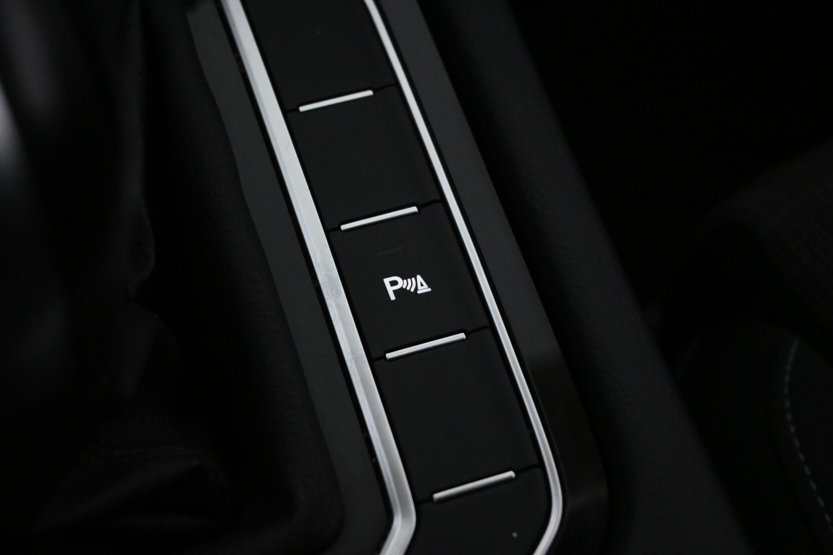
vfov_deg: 19.7
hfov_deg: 29.2
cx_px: 416
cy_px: 278
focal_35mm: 69
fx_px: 1596
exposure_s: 1/80
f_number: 6
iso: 4500
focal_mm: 46
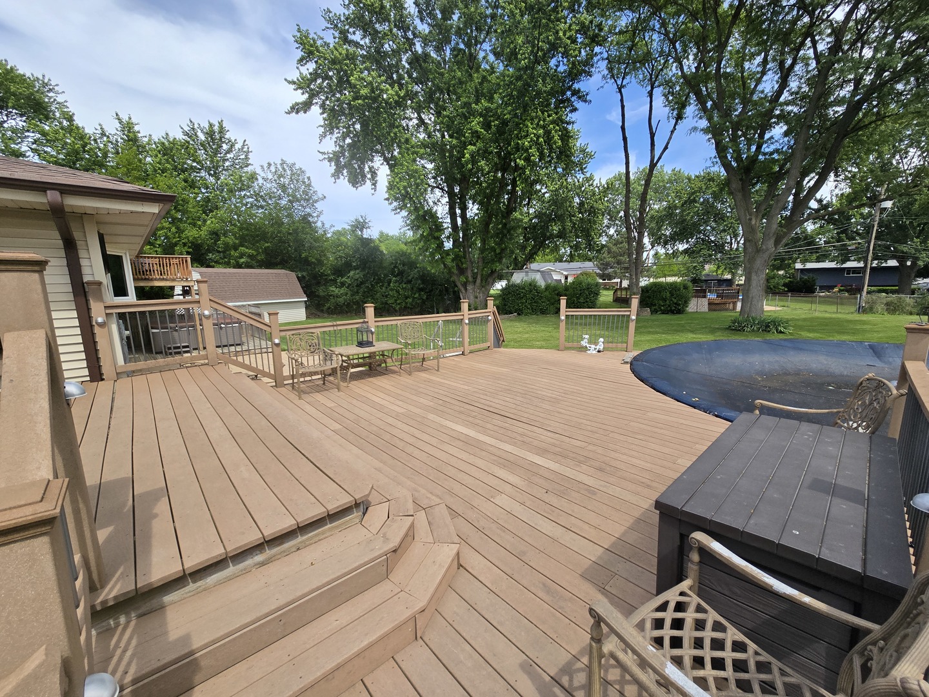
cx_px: 464
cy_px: 348
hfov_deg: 106.2
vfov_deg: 89.9
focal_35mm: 13
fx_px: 349
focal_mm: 2.2
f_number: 2.2
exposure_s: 1/1468
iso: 50
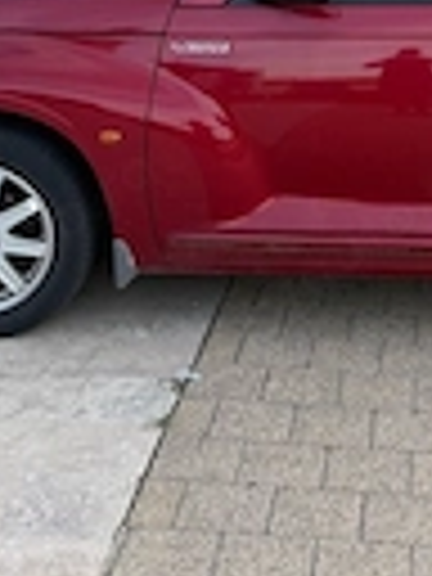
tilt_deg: -5.3
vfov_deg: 24.5
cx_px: 446
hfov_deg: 19.0
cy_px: -32
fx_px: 1248
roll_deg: -0.7
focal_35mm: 75
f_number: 1.78
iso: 100
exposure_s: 1/575
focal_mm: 6.76
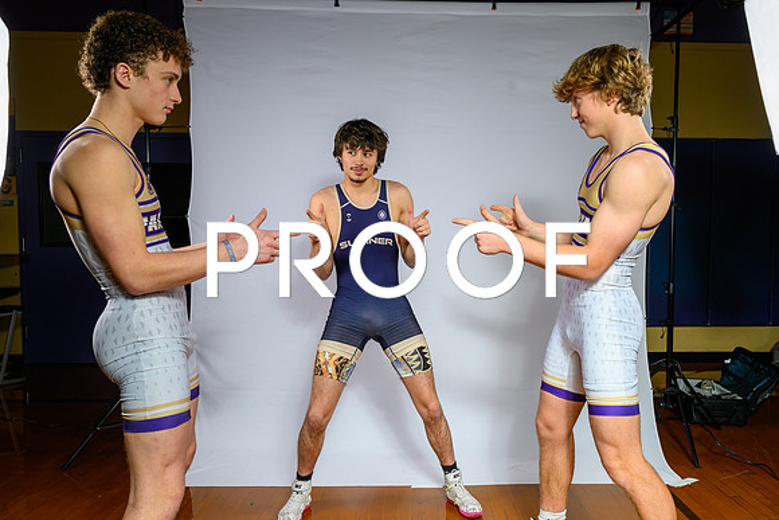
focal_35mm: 31
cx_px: 435
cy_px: 278
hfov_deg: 60.7
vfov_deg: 42.8
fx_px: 663
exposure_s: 1/200
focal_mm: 25.5
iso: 160
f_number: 8
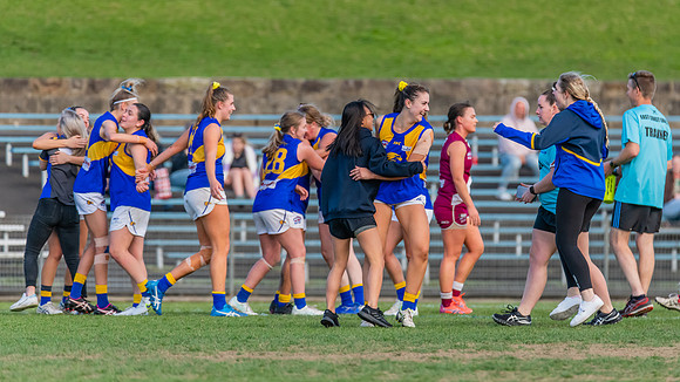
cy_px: 130
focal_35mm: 543
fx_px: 9789
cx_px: 381
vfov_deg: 2.2
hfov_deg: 4.0
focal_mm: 460
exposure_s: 1/1600
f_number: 6.3
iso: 1800
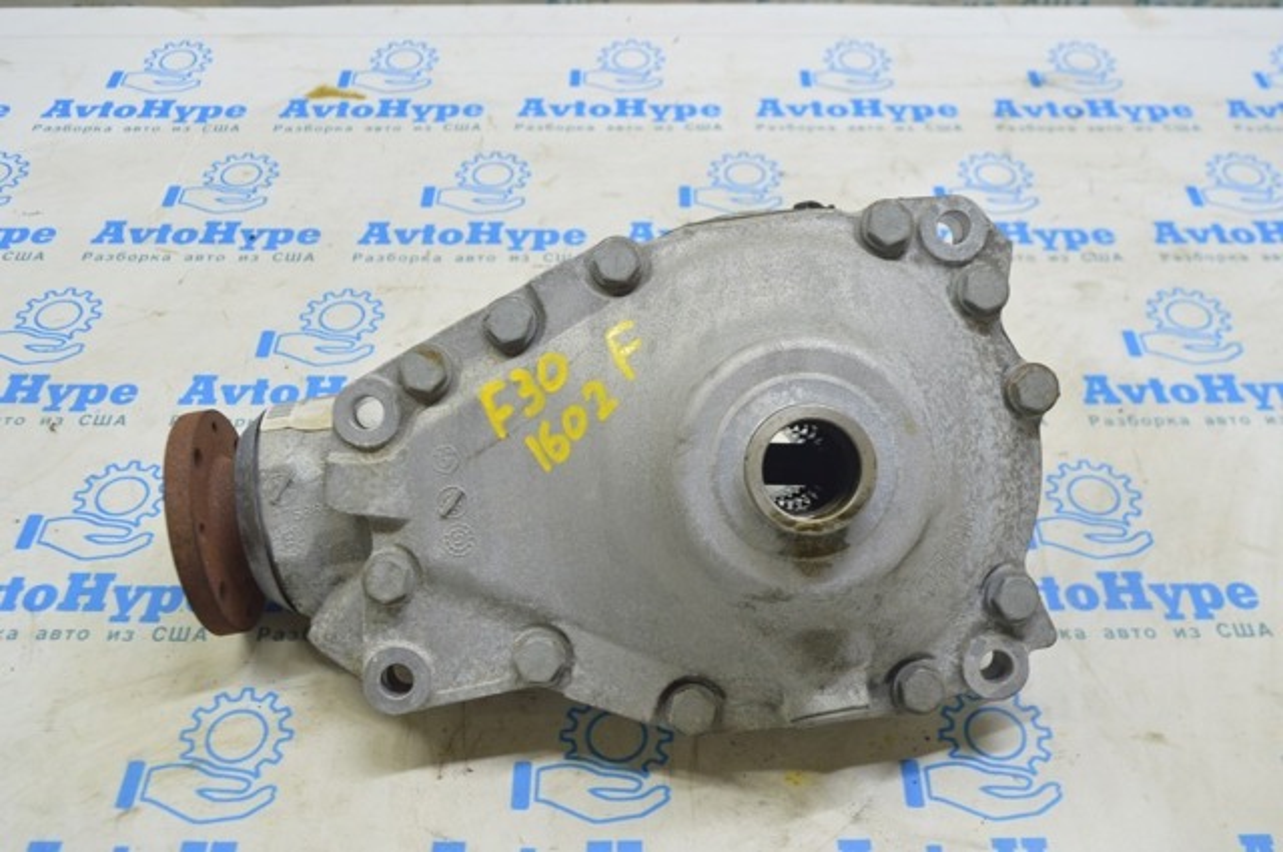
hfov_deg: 53.2
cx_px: 642
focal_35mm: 36
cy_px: 426
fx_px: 1281
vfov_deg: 36.8
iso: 400
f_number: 5.6
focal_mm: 24
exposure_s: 1/20
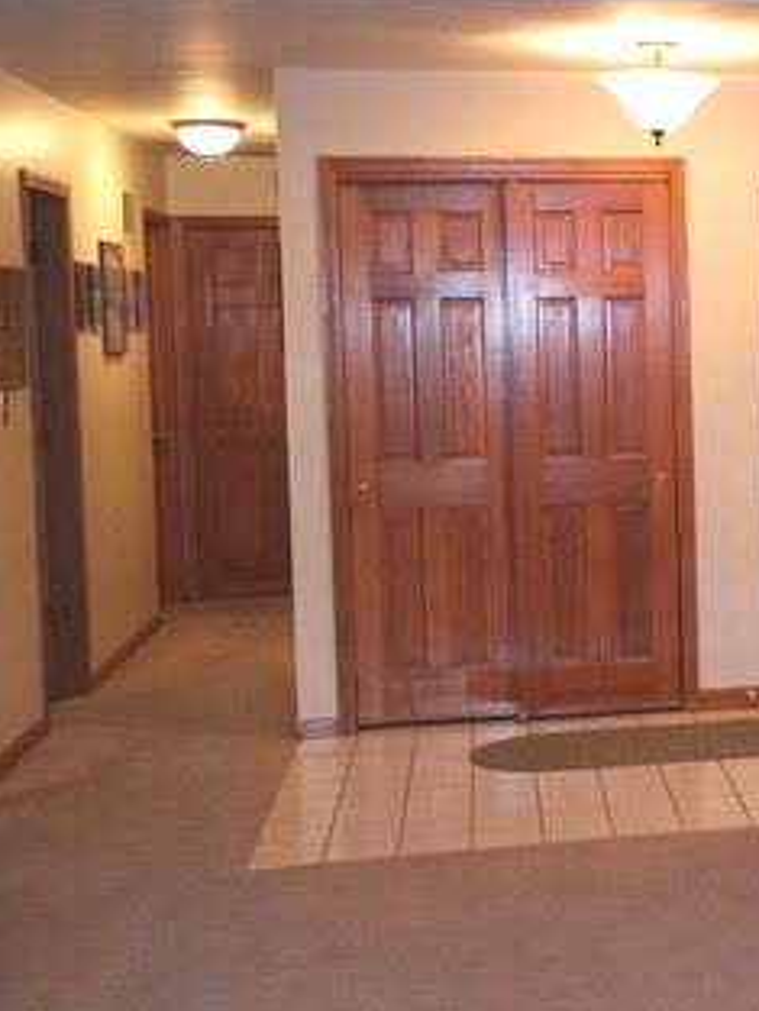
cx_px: 979
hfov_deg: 22.3
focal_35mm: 59
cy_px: 422
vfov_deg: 32.6
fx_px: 1724
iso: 400
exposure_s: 1/40
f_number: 3.5
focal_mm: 20
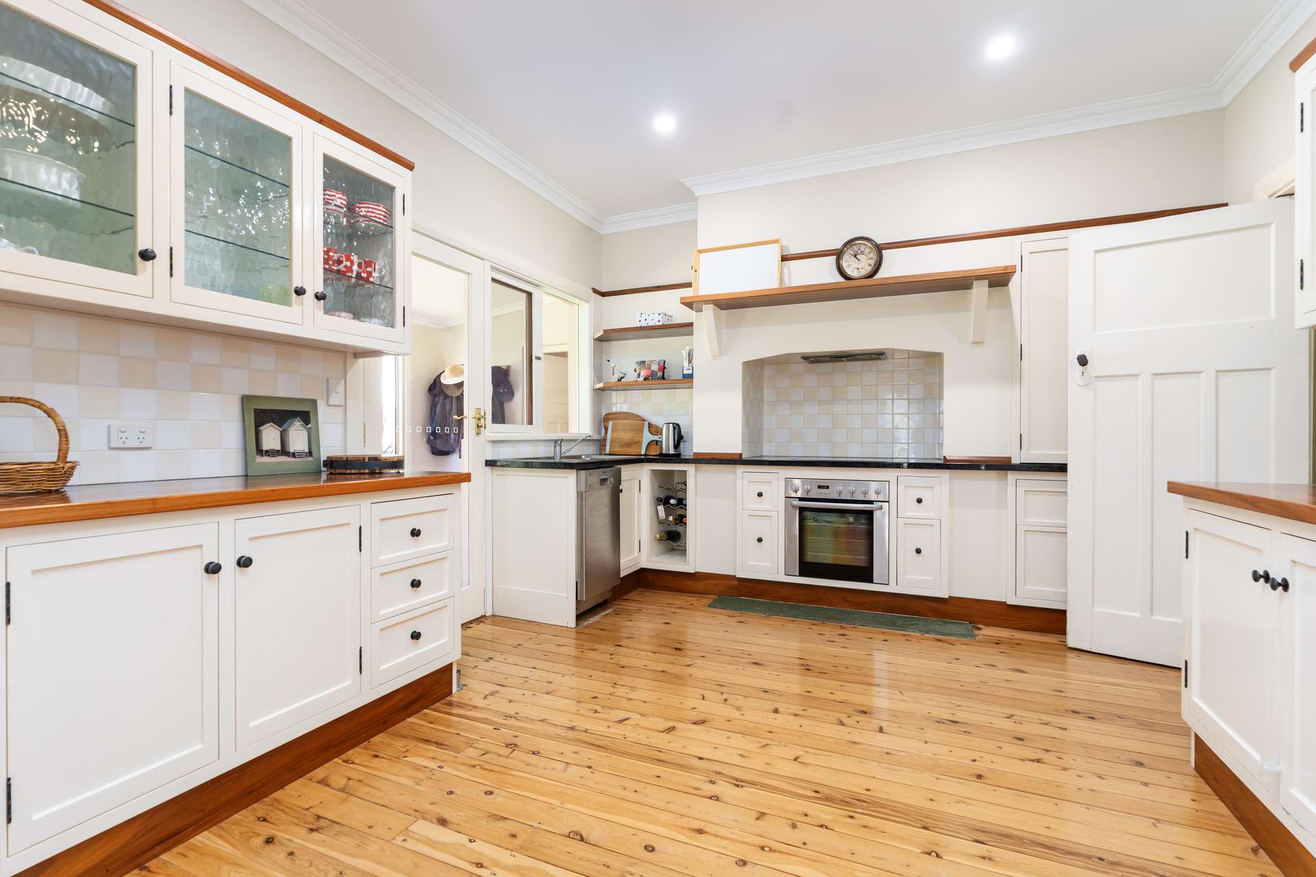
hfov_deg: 96.7
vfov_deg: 73.7
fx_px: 585
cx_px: 658
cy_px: 438
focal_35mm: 16
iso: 320
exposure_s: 1/4
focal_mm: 16
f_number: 7.1
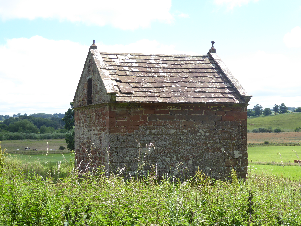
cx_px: 150
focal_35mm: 57
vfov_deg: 25.7
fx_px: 496
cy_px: 113
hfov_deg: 33.8
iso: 80
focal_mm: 9.6
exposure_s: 1/250
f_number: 4.1
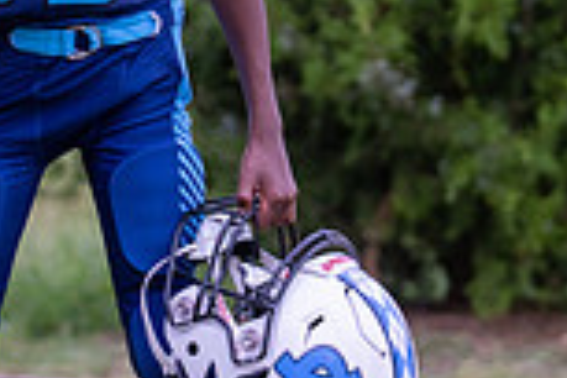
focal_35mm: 322
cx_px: 83
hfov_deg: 6.4
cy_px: 21
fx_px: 5071
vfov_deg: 4.3
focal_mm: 70
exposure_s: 1/320
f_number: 2.8
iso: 500
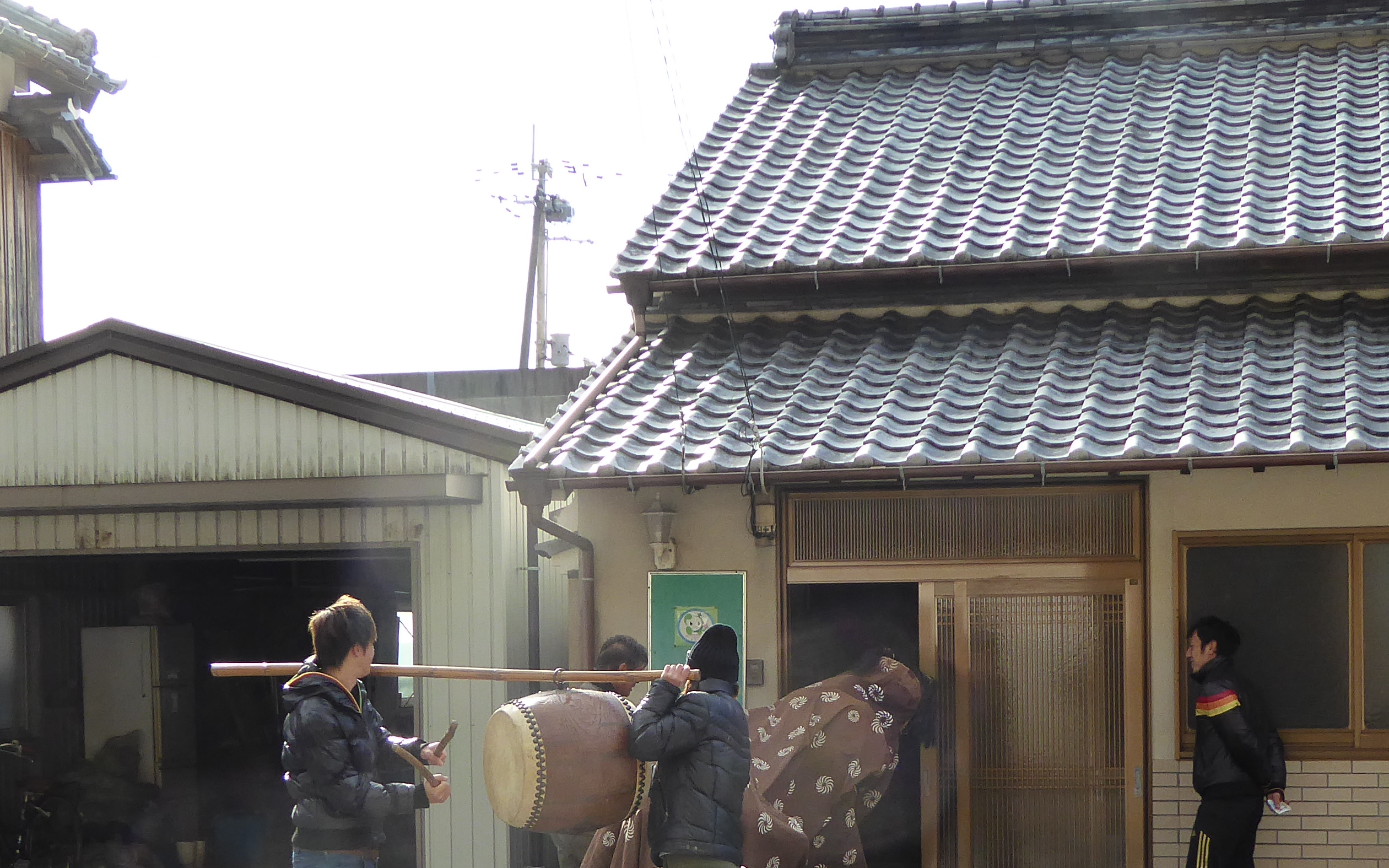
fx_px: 2650
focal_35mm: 70
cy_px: 731
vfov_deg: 18.4
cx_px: 712
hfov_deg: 29.4
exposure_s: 1/400
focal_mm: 5.8
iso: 160
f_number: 3.6
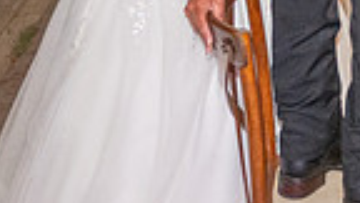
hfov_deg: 15.1
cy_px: -316
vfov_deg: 8.3
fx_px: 1260
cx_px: 533
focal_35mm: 132
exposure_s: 1/80
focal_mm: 28
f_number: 5
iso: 2500
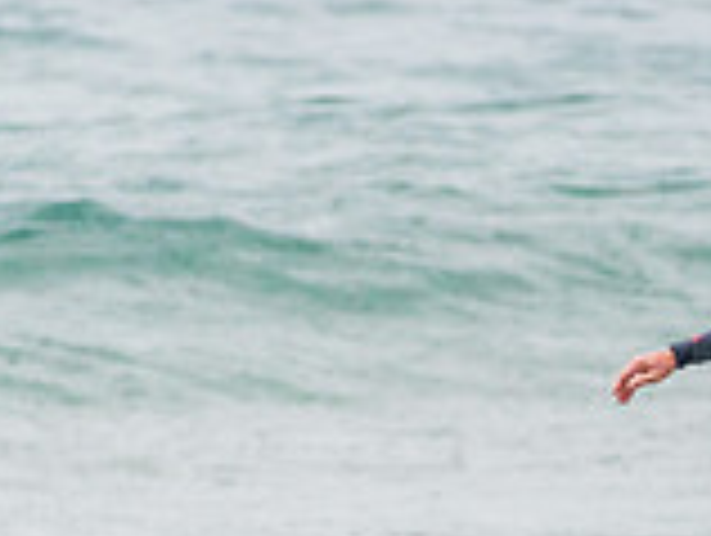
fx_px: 43857
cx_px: 560
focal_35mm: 2132
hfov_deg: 0.9
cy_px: 730
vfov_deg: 0.7
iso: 360
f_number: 5.6
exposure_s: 1/320
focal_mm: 500
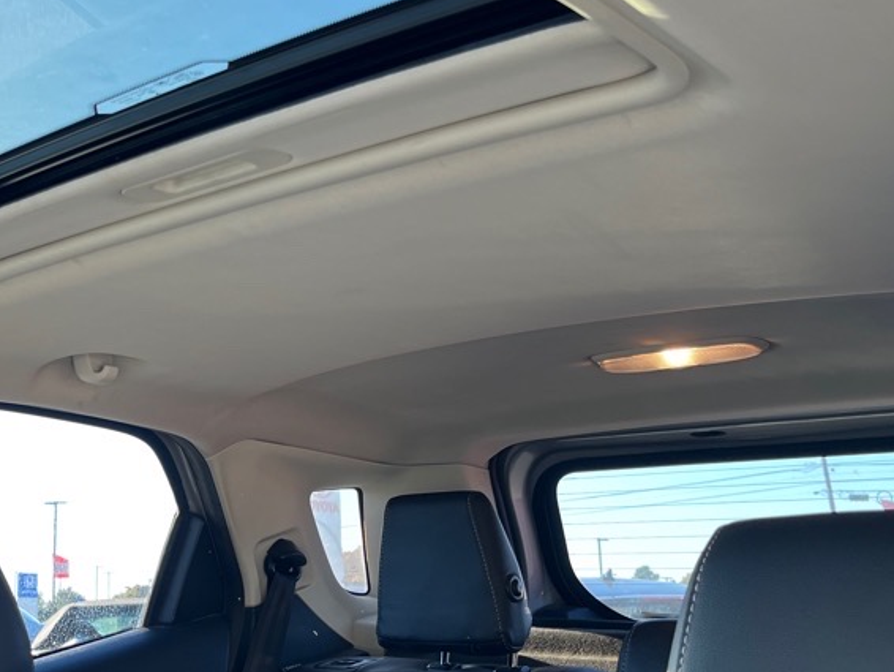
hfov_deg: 39.0
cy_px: 354
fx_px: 1214
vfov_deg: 30.9
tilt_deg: +14.7
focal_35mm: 47
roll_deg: -0.5
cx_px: 190
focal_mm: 5.1
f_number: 1.6
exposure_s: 1/122
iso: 64
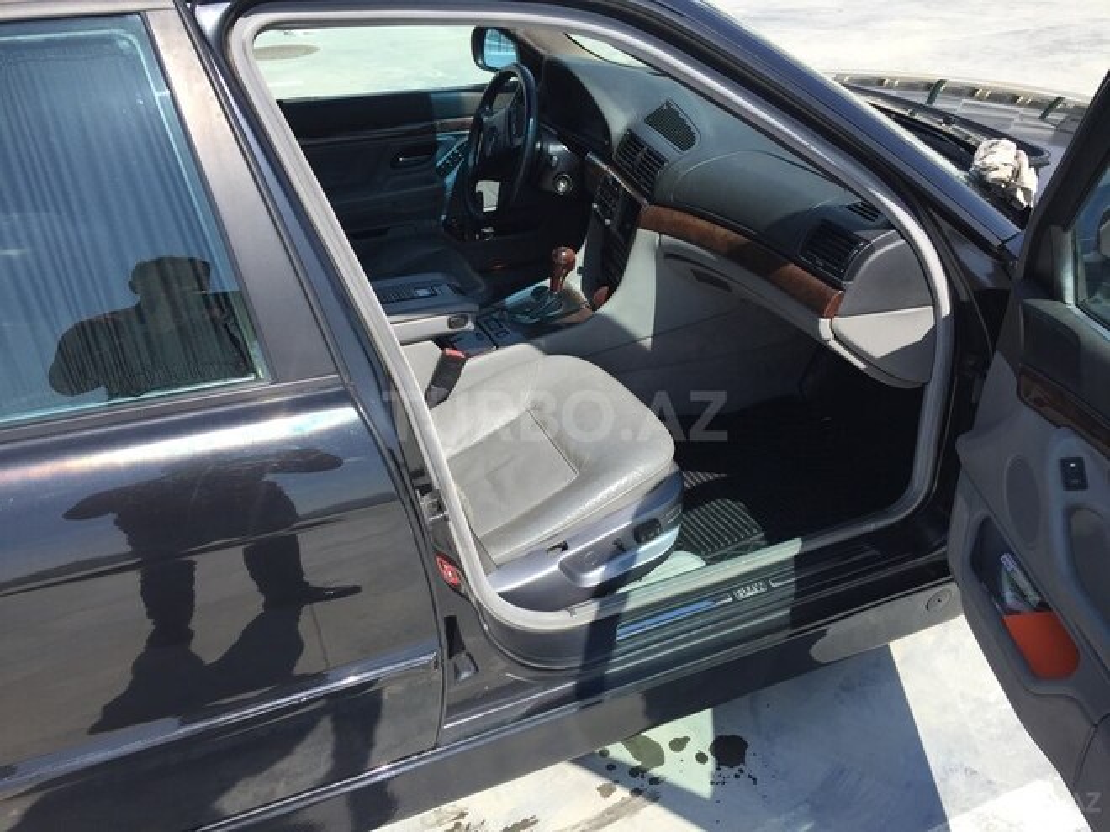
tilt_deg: -31.3
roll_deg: +1.0
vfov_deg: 48.2
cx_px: 555
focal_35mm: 29
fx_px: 930
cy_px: 416
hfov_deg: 61.7
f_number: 2.2
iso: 32
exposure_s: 1/1319
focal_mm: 4.15
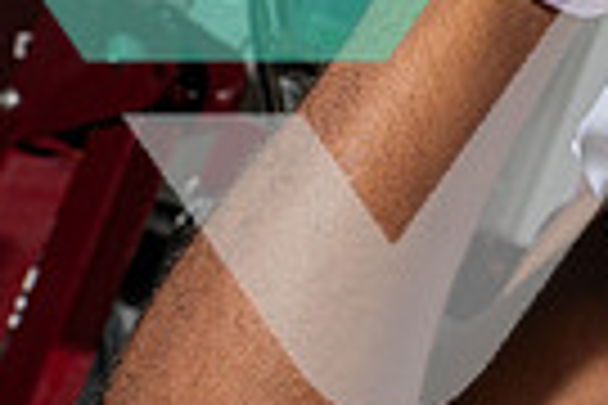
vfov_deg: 11.4
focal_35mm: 120
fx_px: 2027
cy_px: 178
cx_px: 1148
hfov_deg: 14.6
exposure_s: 1/250
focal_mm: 28
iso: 320
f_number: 8
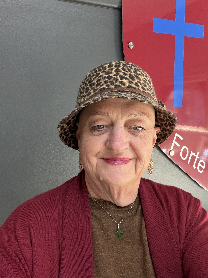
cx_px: 104
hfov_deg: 46.8
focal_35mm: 30
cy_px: 139
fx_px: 240
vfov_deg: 60.0
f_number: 1.9
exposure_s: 1/60
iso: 100
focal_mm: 2.71
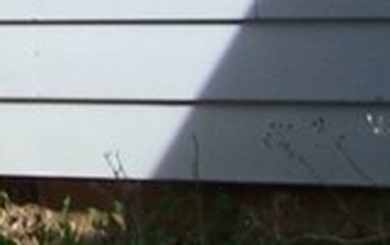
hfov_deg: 7.3
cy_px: -116
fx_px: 2724
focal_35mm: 256
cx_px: -751
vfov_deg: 5.1
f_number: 4
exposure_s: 1/750
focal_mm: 6.3
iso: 80
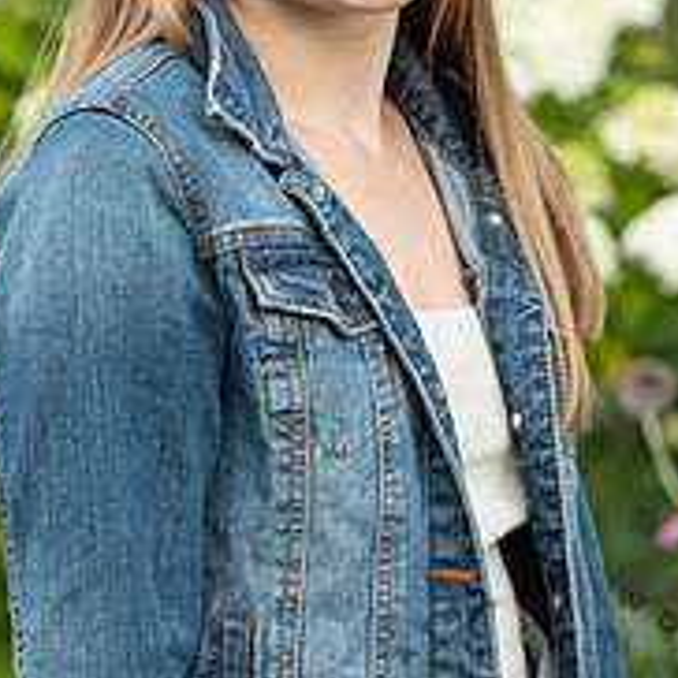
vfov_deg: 5.7
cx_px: 328
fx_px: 6759
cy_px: 179
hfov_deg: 5.7
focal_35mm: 305
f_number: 7.1
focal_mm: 145
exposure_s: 1/200
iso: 800
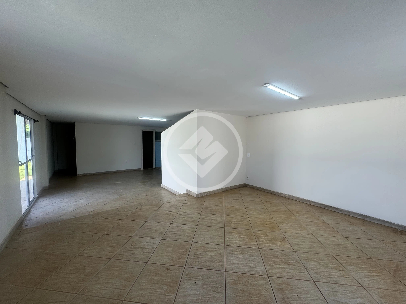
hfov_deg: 102.1
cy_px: 152
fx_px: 164
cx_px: 203
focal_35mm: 14
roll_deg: +0.8
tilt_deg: -2.2
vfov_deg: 85.7
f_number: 2.2
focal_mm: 2.22
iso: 50
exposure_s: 1/120
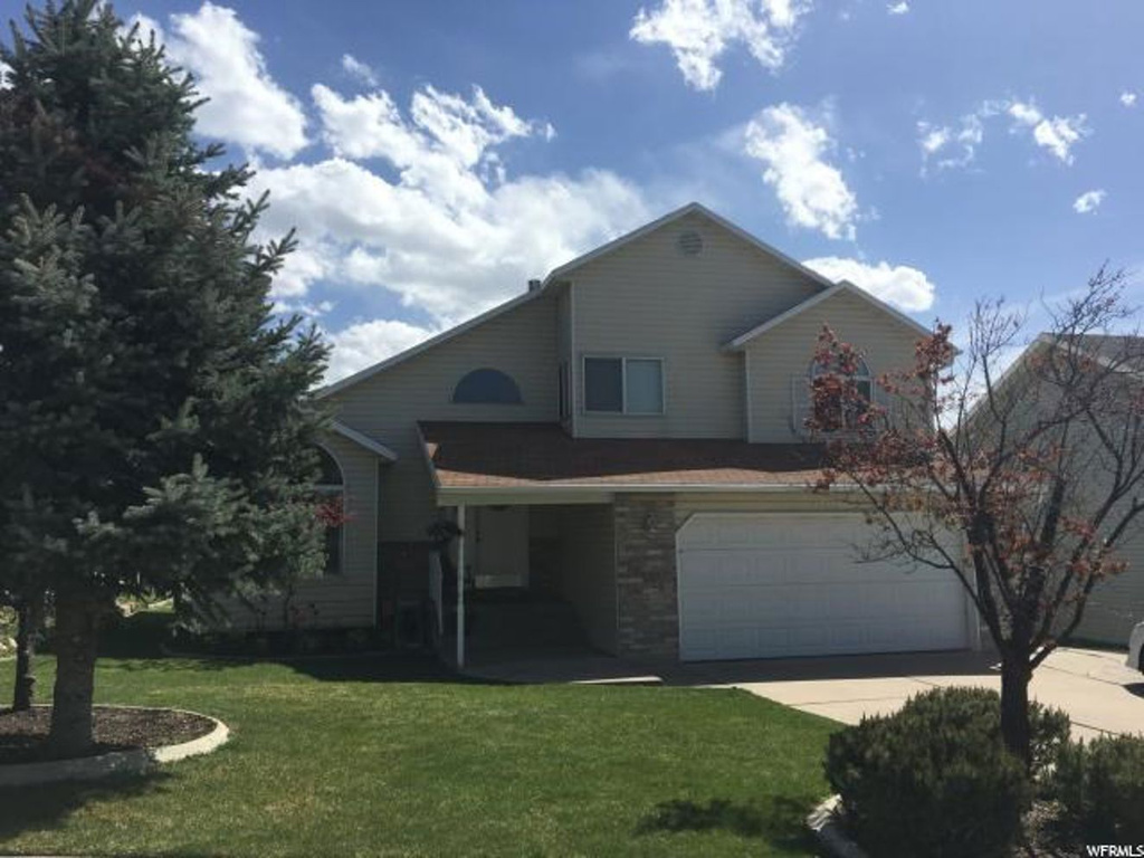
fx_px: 958
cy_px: 429
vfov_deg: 48.2
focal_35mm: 29
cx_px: 572
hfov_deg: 61.7
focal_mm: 4.15
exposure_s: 1/3205
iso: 25
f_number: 2.2
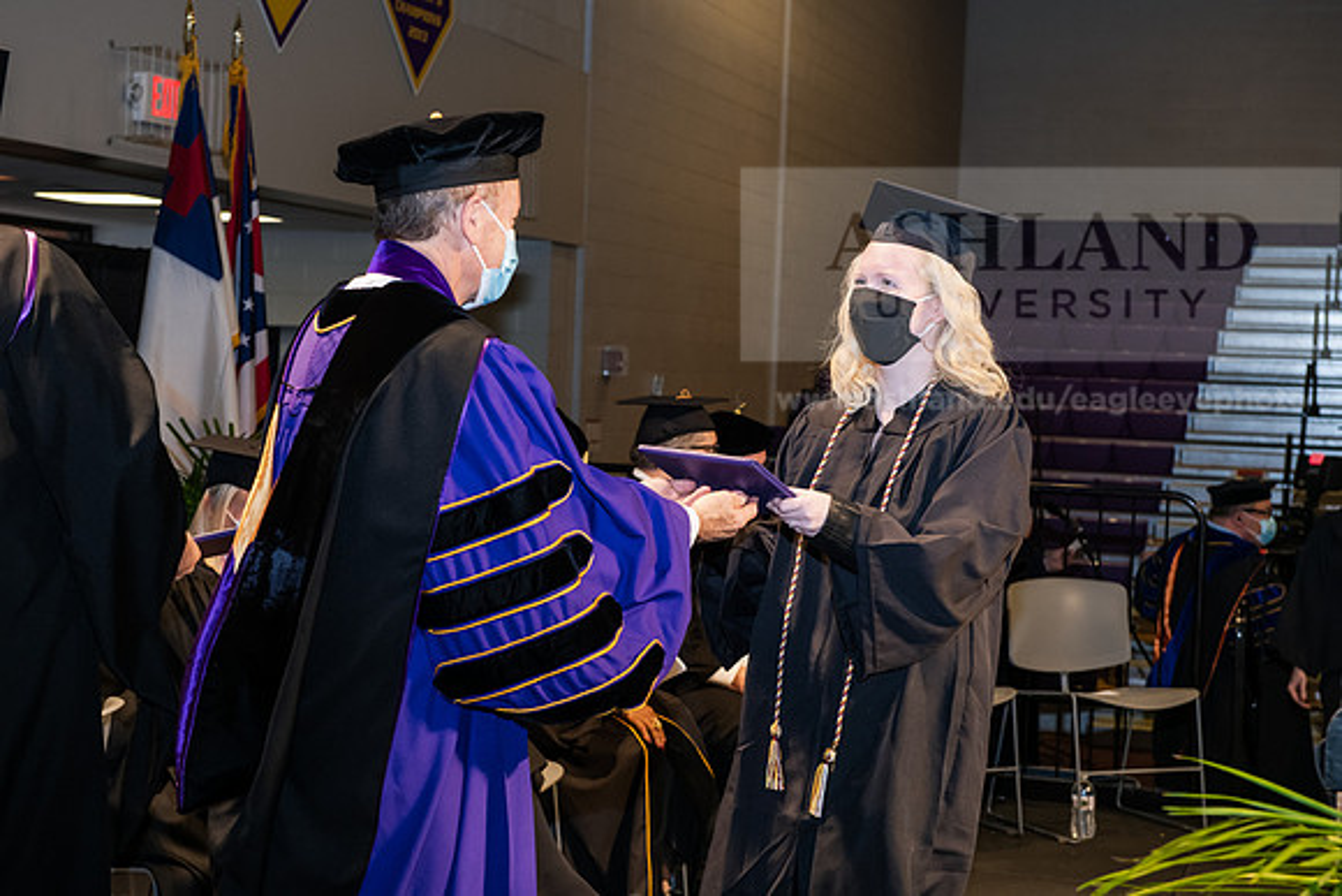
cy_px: 448
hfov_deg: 32.4
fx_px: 2312
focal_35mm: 62
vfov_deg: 21.9
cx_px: 671
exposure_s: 1/200
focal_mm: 62
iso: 1600
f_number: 6.3
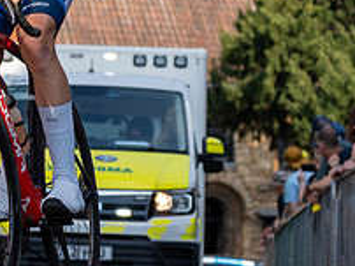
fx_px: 2458
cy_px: -168
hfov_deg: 8.2
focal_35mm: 240
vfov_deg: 6.1
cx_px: -80
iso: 100
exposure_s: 1/1250
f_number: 3.2
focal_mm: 61
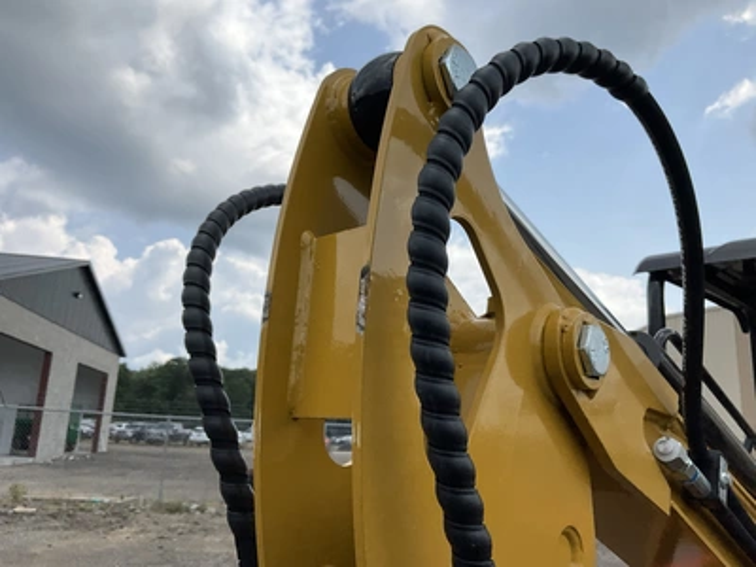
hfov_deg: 61.7
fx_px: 633
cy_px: 284
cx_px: 378
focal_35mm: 29
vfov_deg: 48.2
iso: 25
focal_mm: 3
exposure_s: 1/2320
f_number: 1.8
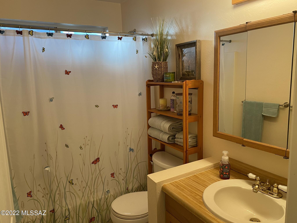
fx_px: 223
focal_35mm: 26
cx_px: 148
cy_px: 112
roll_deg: +2.1
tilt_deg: -9.5
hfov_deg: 67.3
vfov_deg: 53.1
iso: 100
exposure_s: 1/60
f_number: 1.8
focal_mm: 4.25
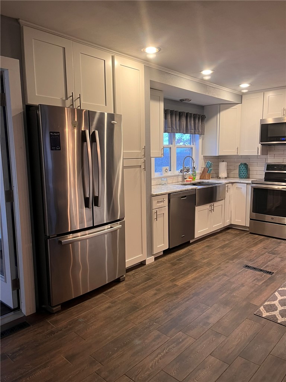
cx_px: 143
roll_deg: +0.5
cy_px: 191
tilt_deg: -9.1
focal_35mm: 26
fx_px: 286
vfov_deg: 67.3
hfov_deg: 53.1
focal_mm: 5.1
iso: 160
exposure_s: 1/60
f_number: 1.6
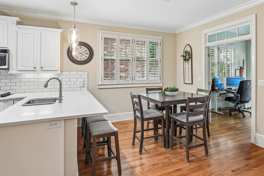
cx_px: 158
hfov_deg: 77.7
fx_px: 161
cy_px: 69
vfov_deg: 56.7
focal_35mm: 22
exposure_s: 1/13
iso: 800
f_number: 8
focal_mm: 16
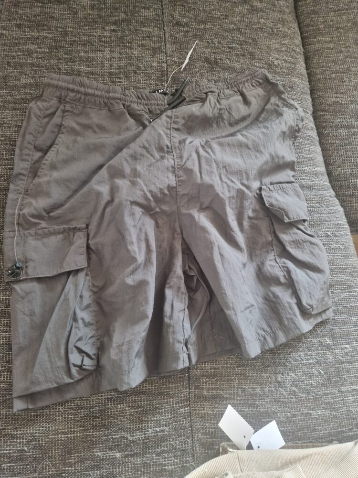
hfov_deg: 58.9
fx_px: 317
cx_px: 179
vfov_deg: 73.9
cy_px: 239
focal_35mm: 23
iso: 640
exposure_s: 1/33
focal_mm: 5.4
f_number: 1.8
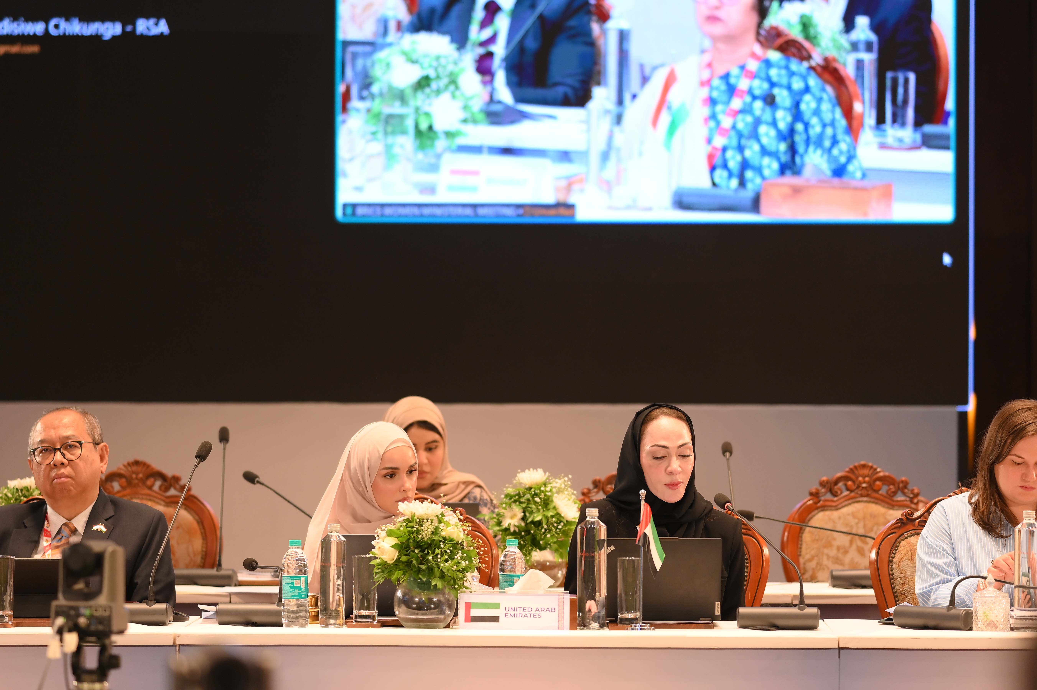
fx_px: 3656
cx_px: 518
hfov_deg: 16.1
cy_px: 345
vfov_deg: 10.8
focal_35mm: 127
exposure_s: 1/500
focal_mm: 85
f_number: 1.8
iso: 500
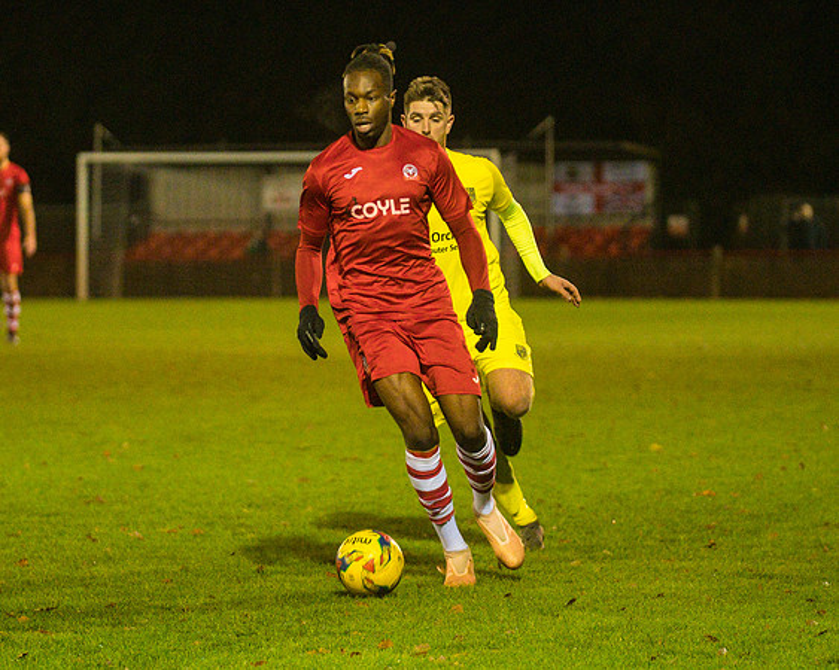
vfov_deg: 6.3
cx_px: 368
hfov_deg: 7.9
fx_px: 6078
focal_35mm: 245
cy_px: 335
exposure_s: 1/800
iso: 5000
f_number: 2.8
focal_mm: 145
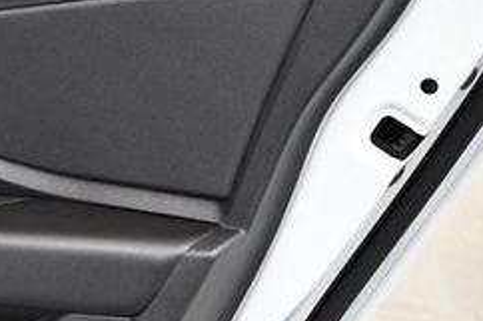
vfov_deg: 12.3
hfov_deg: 17.5
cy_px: 161
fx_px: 1488
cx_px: -104
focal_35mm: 111
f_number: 4.2
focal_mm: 28
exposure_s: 1/60
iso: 3200
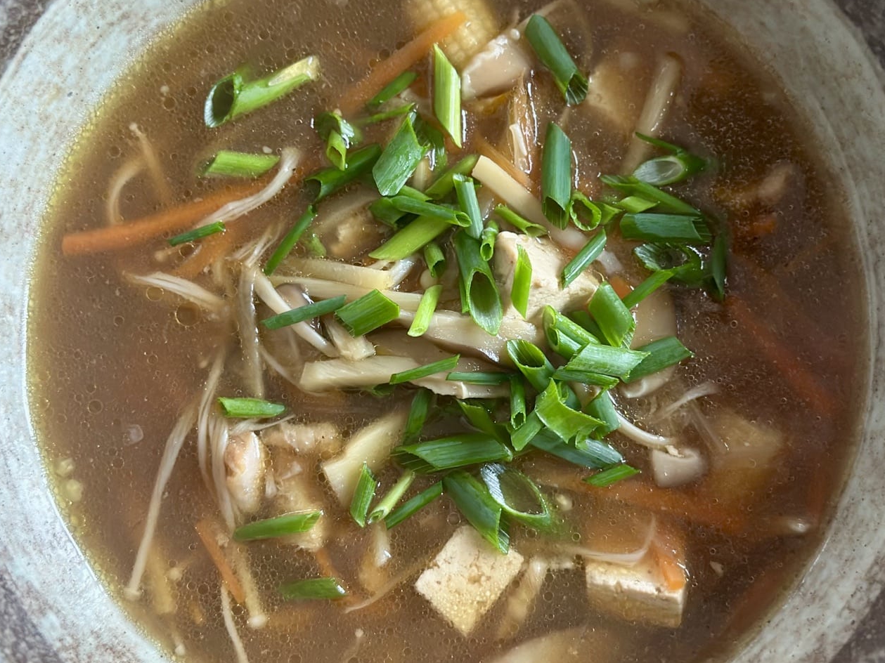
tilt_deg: -85.6
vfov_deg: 24.0
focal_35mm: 61
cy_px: 317
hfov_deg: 31.6
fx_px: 1559
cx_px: 518
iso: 400
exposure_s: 1/54
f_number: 1.78
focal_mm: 6.86
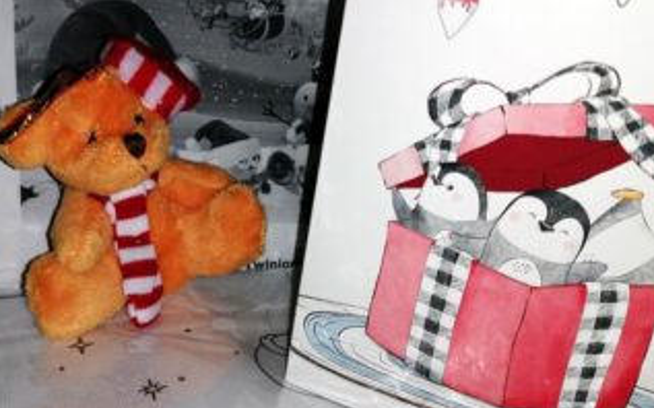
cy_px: 291
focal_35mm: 36
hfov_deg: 54.0
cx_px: 342
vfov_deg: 34.8
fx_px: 642
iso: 50
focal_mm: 4.75
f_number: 1.8
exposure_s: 1/179
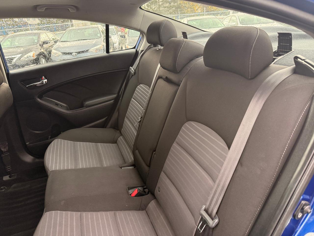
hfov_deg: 71.6
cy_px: 118
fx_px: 218
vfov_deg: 56.8
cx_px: 157
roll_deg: +4.0
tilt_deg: -23.8
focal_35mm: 24
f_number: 1.78
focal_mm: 6.76
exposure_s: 1/91
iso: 200
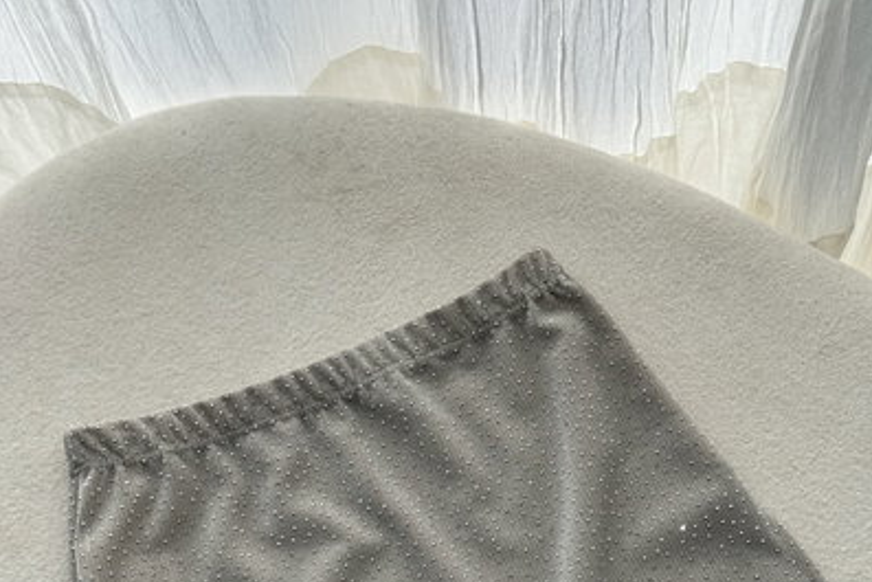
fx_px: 1623
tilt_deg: -72.4
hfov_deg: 30.1
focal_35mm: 67
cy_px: 548
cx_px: 435
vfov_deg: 19.9
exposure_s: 1/213
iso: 64
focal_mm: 6.76
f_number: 1.78
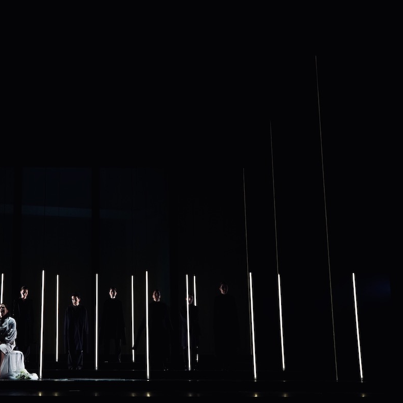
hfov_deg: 32.1
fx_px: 685
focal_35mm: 52
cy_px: 199
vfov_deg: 32.8
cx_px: 97
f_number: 8
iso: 1000
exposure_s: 1/25
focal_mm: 40
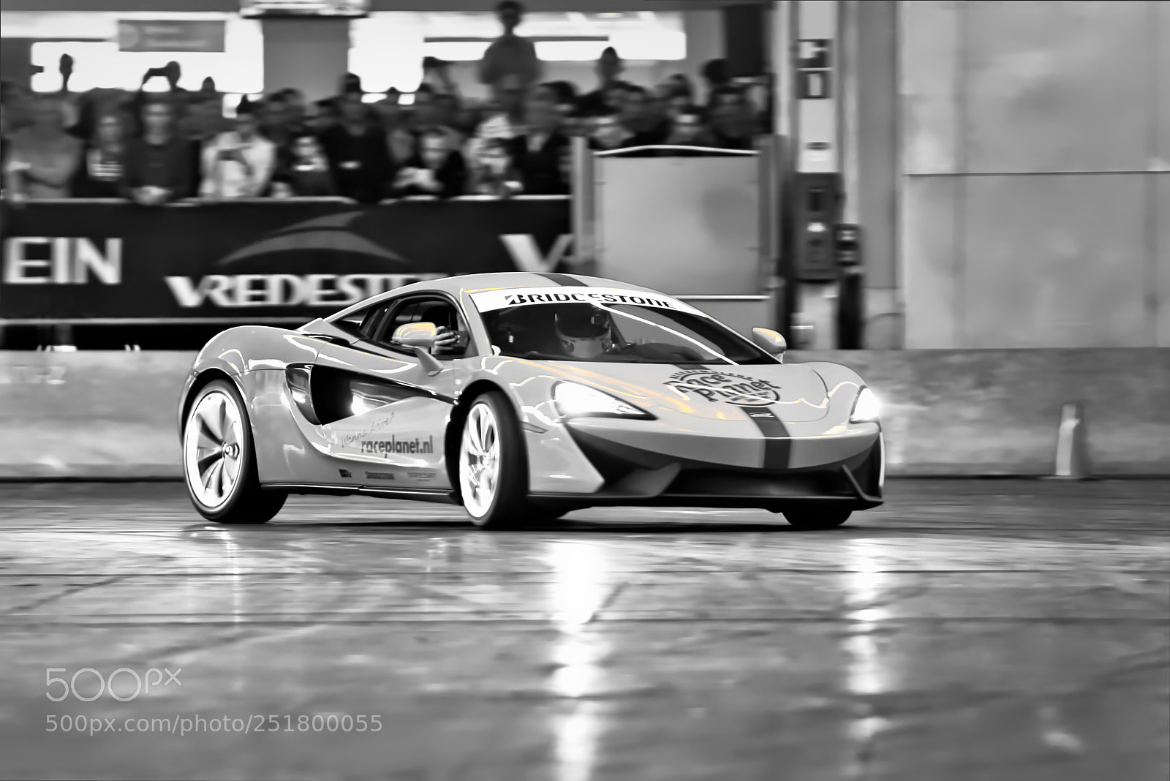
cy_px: 390
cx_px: 585
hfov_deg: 10.3
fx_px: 6502
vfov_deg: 6.9
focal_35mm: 200
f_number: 2.8
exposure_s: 1/60
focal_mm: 200
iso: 800
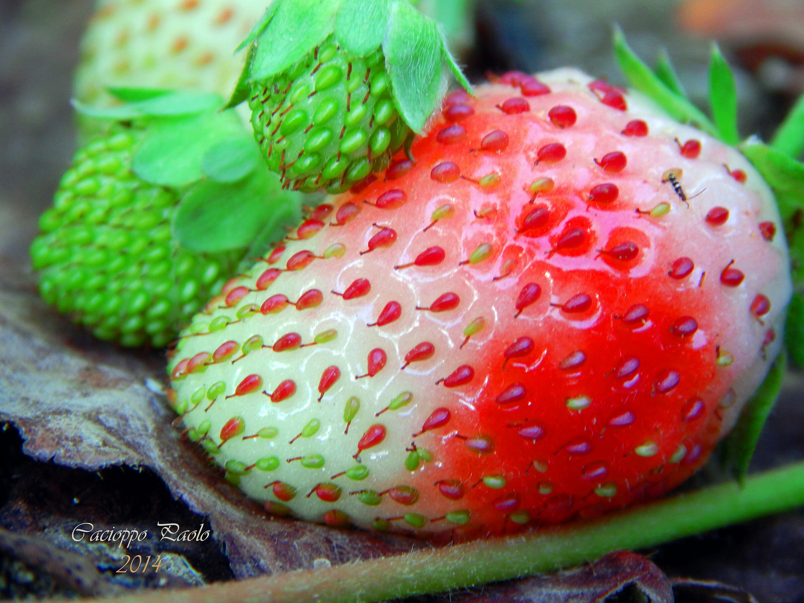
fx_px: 3066
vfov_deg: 11.2
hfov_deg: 14.9
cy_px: 302
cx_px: 402
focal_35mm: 132
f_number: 4.8
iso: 200
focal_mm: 23.4
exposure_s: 1/30
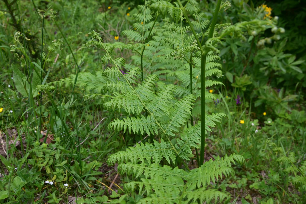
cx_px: 153
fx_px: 425
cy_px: 102
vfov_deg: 27.0
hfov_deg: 39.6
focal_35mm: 50
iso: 320
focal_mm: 50
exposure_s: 1/125
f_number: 11
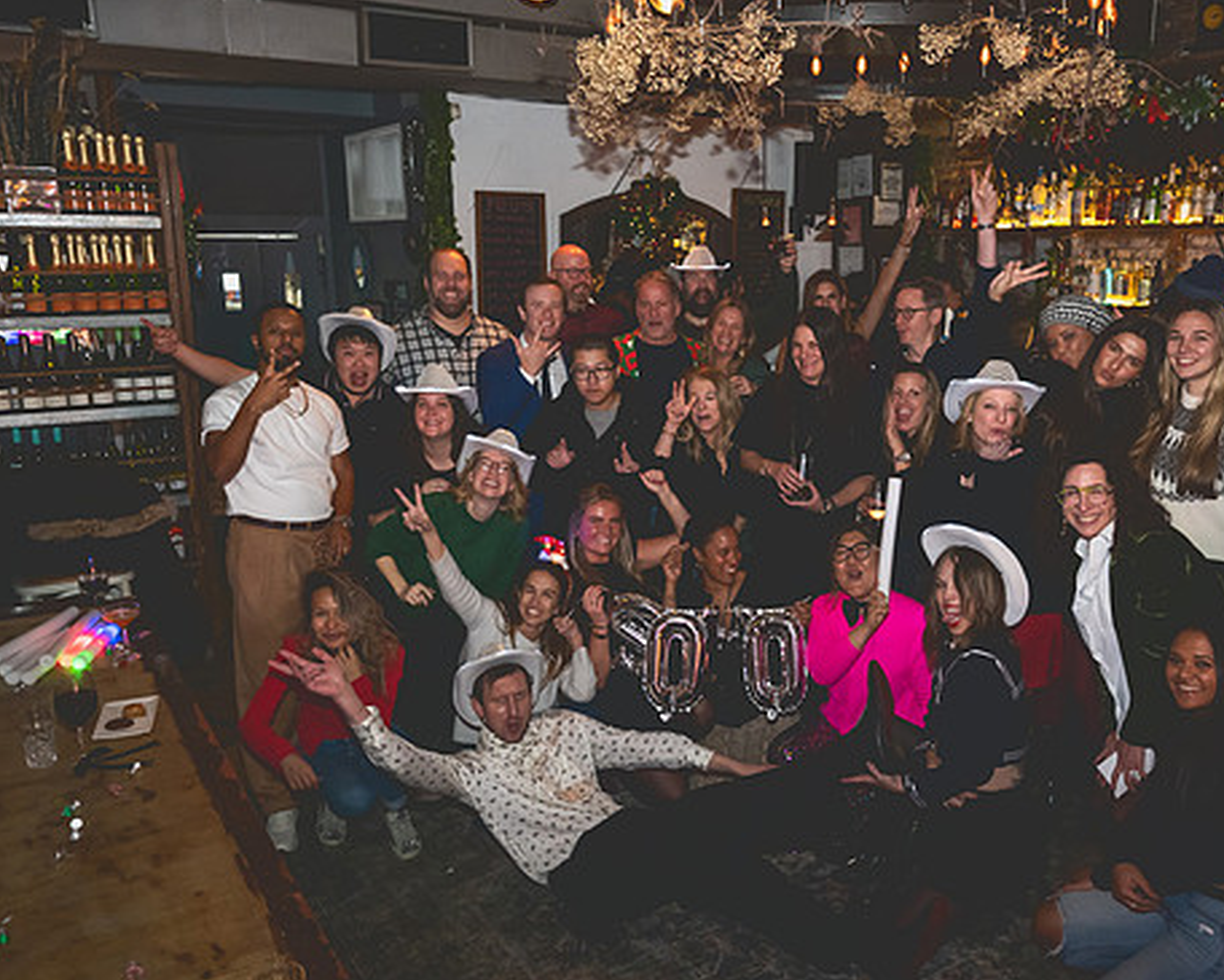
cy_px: 499
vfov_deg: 47.1
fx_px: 1123
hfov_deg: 56.6
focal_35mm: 31
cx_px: 746
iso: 3200
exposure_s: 1/125
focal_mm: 24
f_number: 4
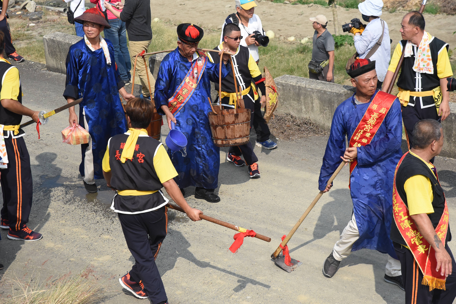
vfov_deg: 14.9
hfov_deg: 22.1
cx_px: 228
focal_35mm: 92
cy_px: 152
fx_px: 1166
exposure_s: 1/4000
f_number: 10
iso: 2800
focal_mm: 92
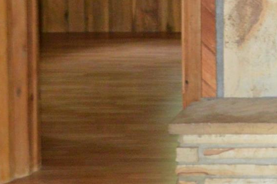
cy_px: -114
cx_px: 463
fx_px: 922
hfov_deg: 15.3
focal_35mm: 120
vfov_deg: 10.9
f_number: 4
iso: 2500
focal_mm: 22
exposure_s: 1/60
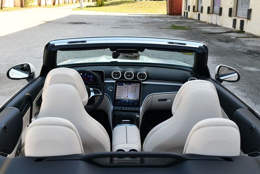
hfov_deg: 44.5
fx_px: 318
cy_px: 87
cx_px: 130
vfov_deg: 30.6
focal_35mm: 44
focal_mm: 22
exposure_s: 1/250
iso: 280
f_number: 5.6
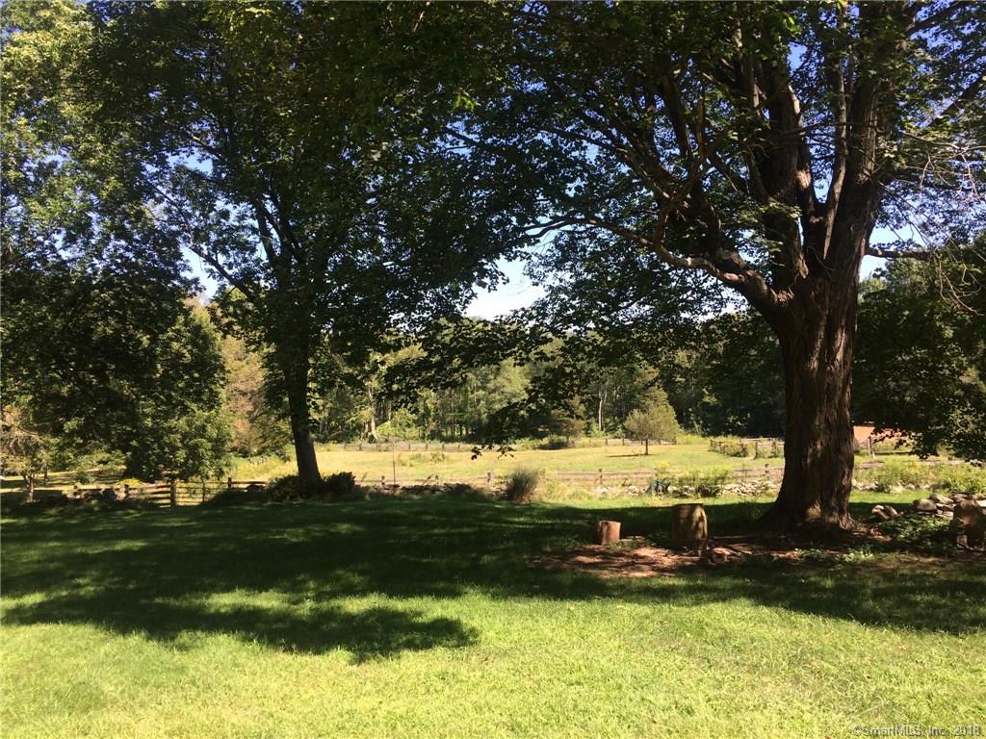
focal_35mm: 29
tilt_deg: -0.3
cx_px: 493
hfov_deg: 61.7
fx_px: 826
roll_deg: +1.0
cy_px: 370
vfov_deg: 48.2
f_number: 2.2
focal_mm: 4.15
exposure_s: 1/562
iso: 32
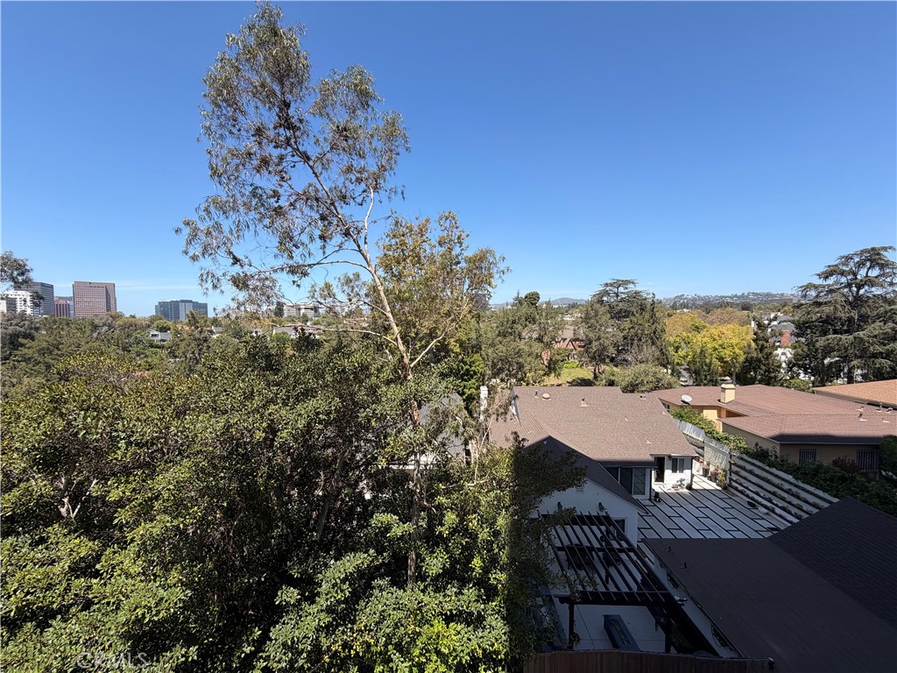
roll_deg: +0.1
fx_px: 363
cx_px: 448
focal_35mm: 14
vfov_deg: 85.7
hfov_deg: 102.1
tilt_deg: -2.4
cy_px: 336
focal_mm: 2.22
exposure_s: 1/770
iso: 32
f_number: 2.2
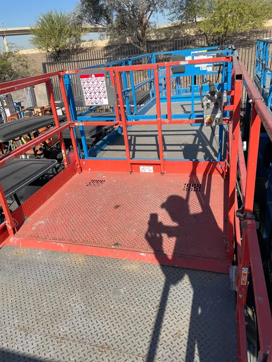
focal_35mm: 26
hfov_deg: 53.1
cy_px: 181
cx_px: 136
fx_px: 272
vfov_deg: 67.3
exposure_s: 1/3125
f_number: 1.6
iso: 32
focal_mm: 4.2
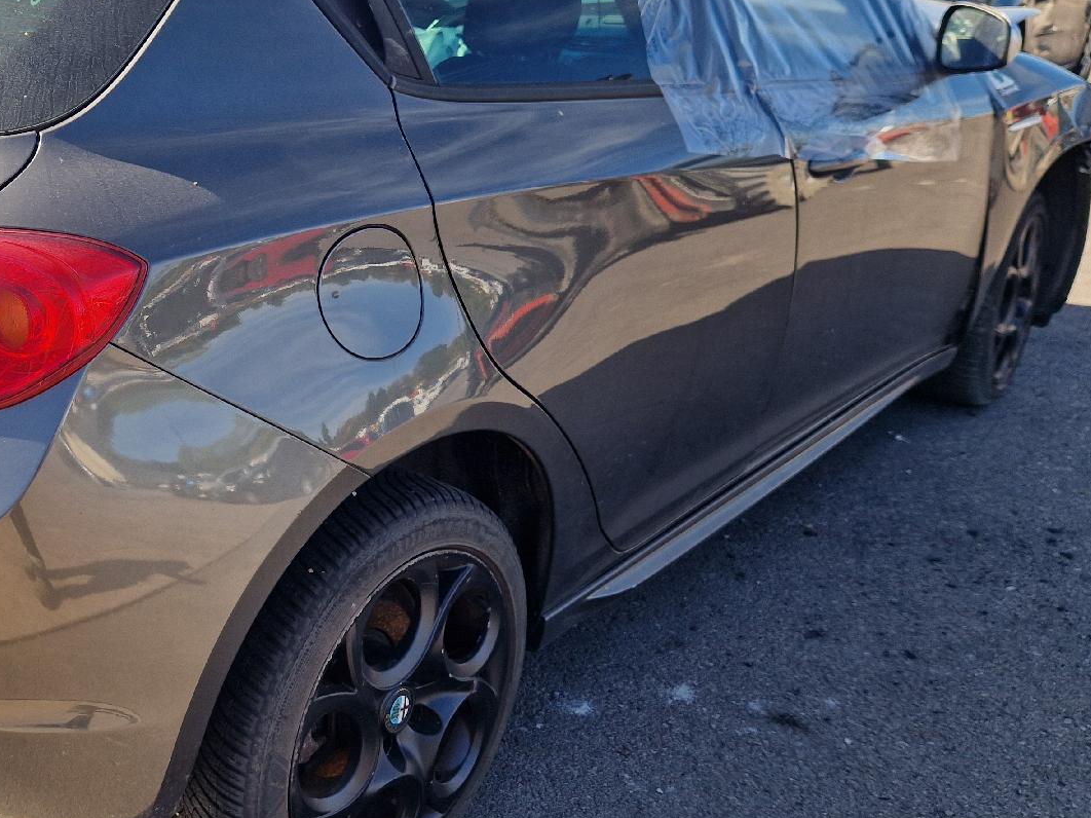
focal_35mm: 39
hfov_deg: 46.2
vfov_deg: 36.7
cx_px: 272
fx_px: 1229
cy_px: 339
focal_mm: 5.4
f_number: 1.8
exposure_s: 1/625
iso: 50
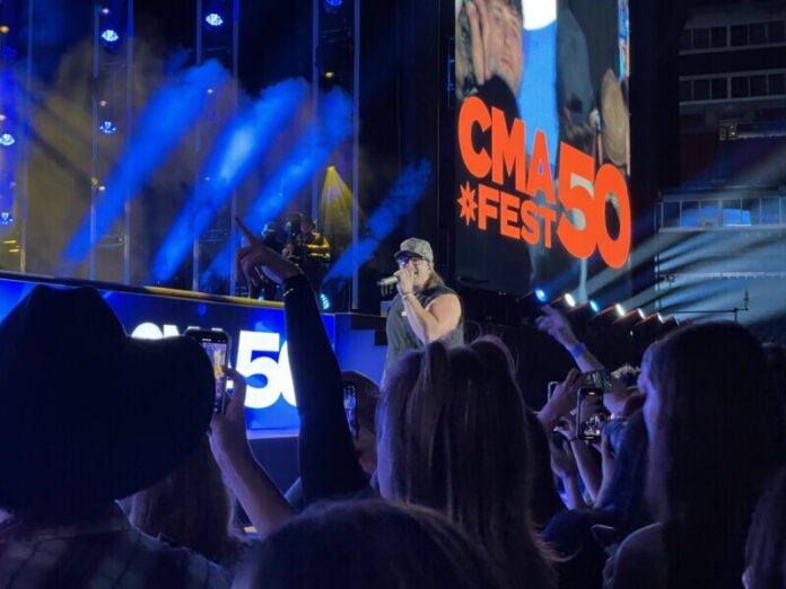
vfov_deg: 28.0
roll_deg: -0.4
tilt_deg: +4.6
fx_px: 1181
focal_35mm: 52
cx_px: 393
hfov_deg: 36.8
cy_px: 294
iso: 800
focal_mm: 6
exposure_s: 1/40
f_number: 2
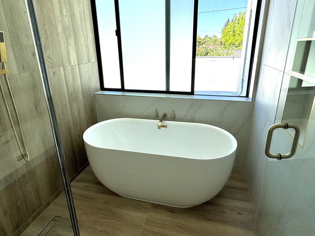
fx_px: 191
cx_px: 154
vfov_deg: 63.3
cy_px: 108
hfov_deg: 79.0
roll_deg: +1.4
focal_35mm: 21
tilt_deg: -18.5
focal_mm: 2.22
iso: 50
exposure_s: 1/687
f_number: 2.2
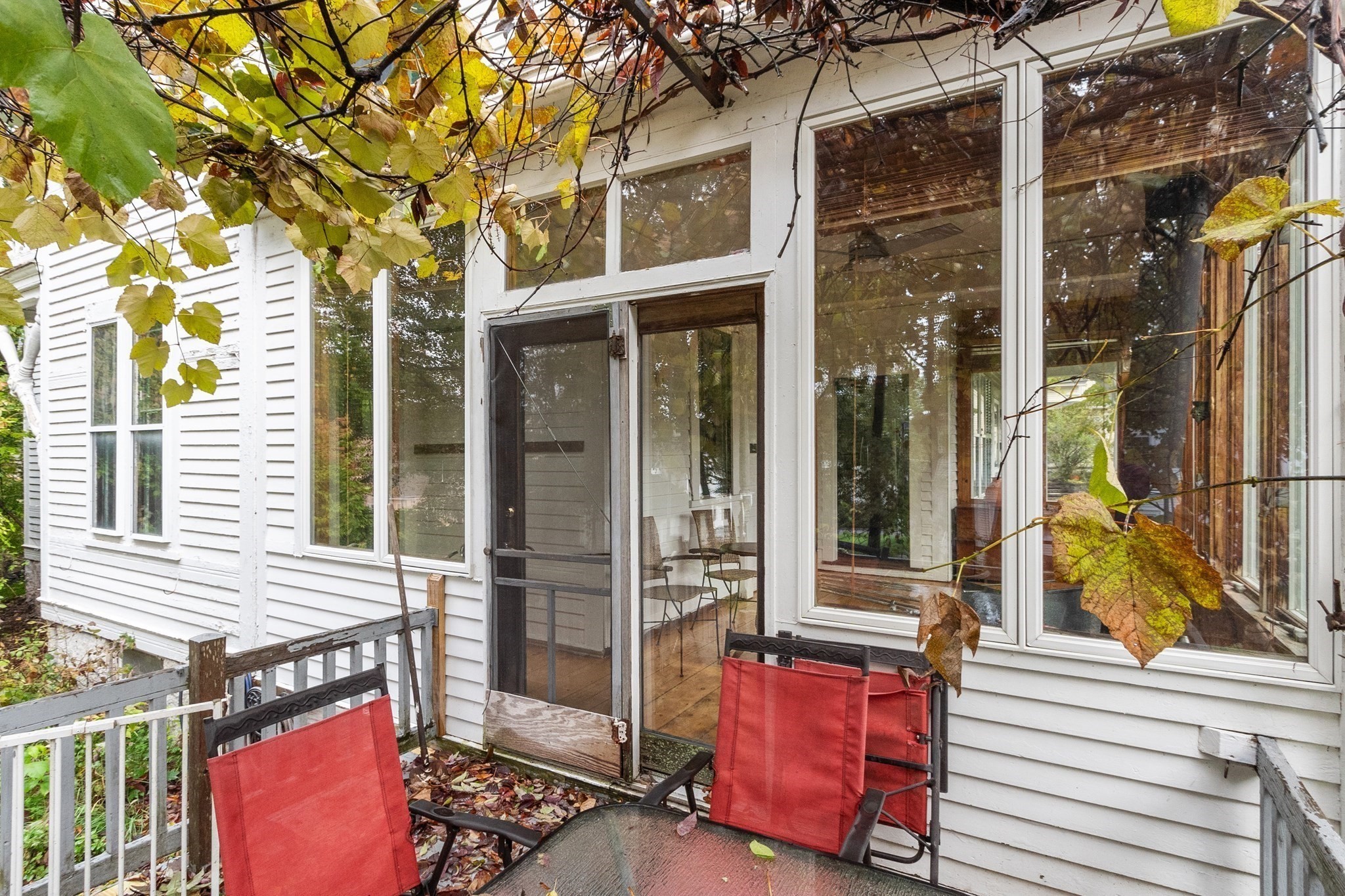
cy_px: 448
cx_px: 672
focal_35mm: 18
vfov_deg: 67.4
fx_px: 672
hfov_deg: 90.0
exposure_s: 1/125
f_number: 8
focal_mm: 12
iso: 1250
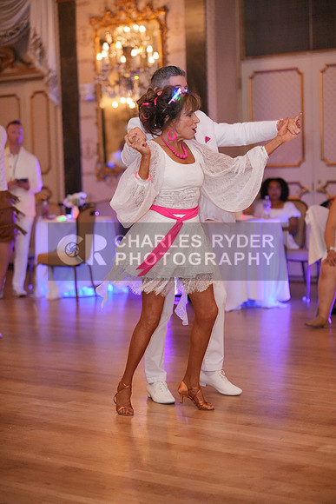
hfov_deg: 19.5
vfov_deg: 28.8
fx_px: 979
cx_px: 168
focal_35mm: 70
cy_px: 252
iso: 5000
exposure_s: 1/250
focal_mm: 70
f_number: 2
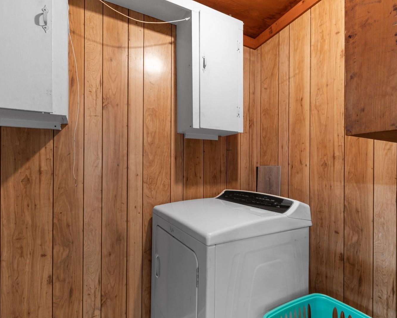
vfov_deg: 77.0
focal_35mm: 17
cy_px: 160
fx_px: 200
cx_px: 199
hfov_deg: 89.6
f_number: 4.5
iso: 100
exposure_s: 1
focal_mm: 10
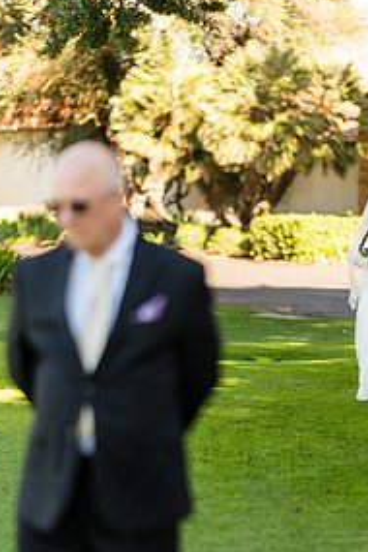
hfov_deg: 10.2
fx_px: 2055
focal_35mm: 134
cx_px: 230
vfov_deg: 15.2
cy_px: 407
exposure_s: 1/1000
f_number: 1.4
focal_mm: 85
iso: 100
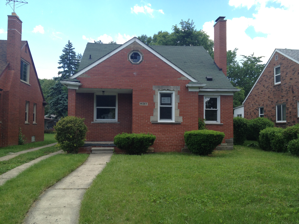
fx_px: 302
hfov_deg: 52.6
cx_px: 150
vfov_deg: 40.7
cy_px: 112
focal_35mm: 35
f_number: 2.4
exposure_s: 1/593
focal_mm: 4.28
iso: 50
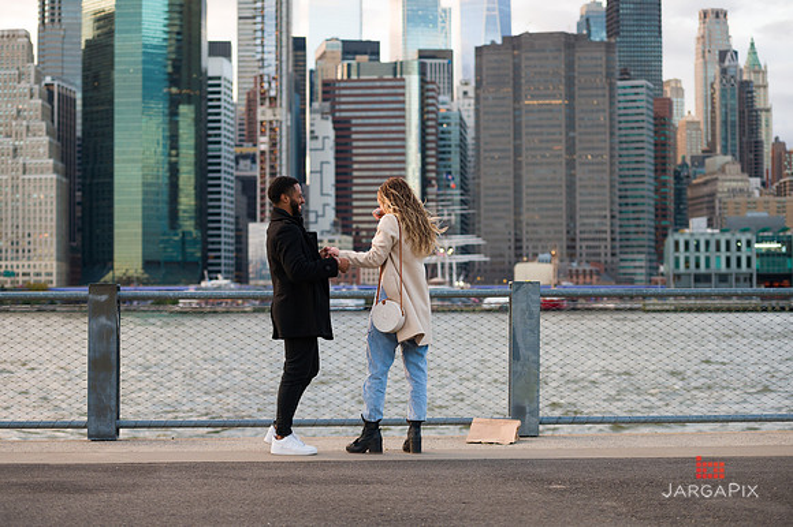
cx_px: 396
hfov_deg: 28.9
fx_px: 1541
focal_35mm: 70
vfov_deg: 19.4
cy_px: 264
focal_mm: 70
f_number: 3.2
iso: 200
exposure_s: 1/320
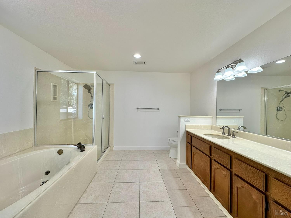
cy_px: 109
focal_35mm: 14
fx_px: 118
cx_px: 146
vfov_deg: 85.7
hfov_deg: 102.1
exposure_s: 1/120
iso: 80
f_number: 2.2
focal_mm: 2.22
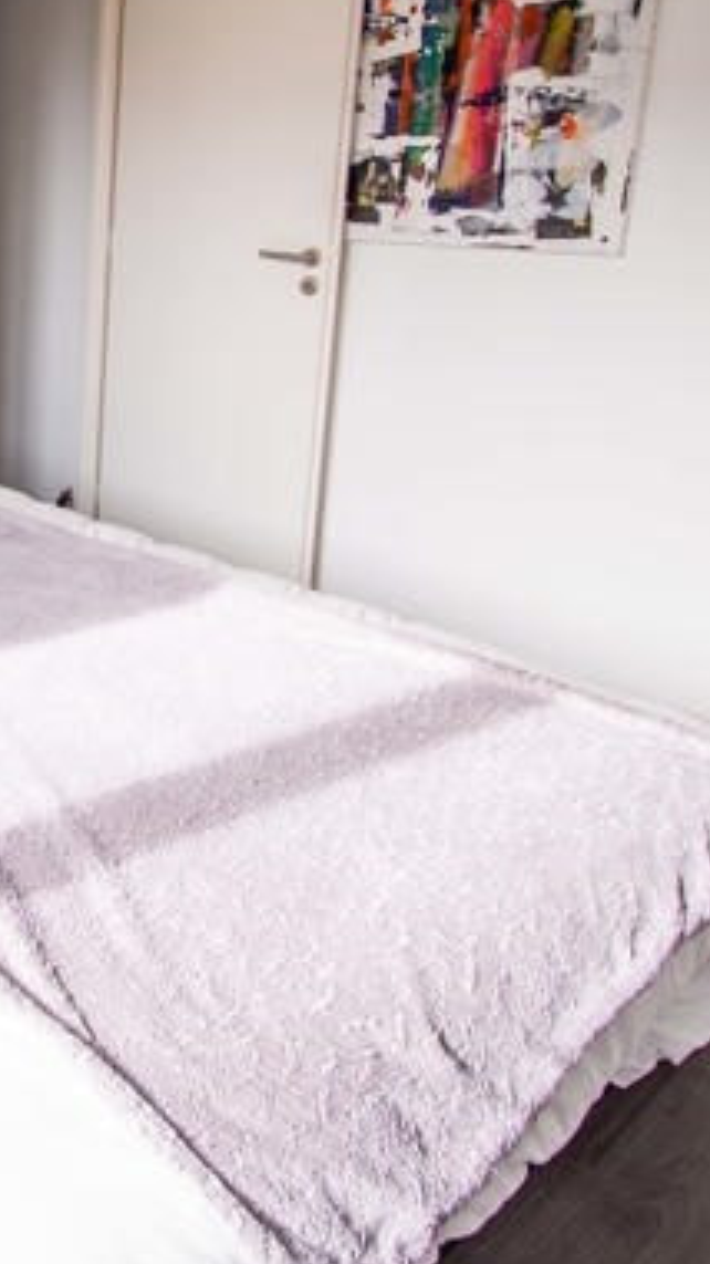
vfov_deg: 58.1
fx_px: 1106
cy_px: 413
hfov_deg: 29.3
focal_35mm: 33
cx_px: -192
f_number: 4.5
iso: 200
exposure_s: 1/100
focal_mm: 10
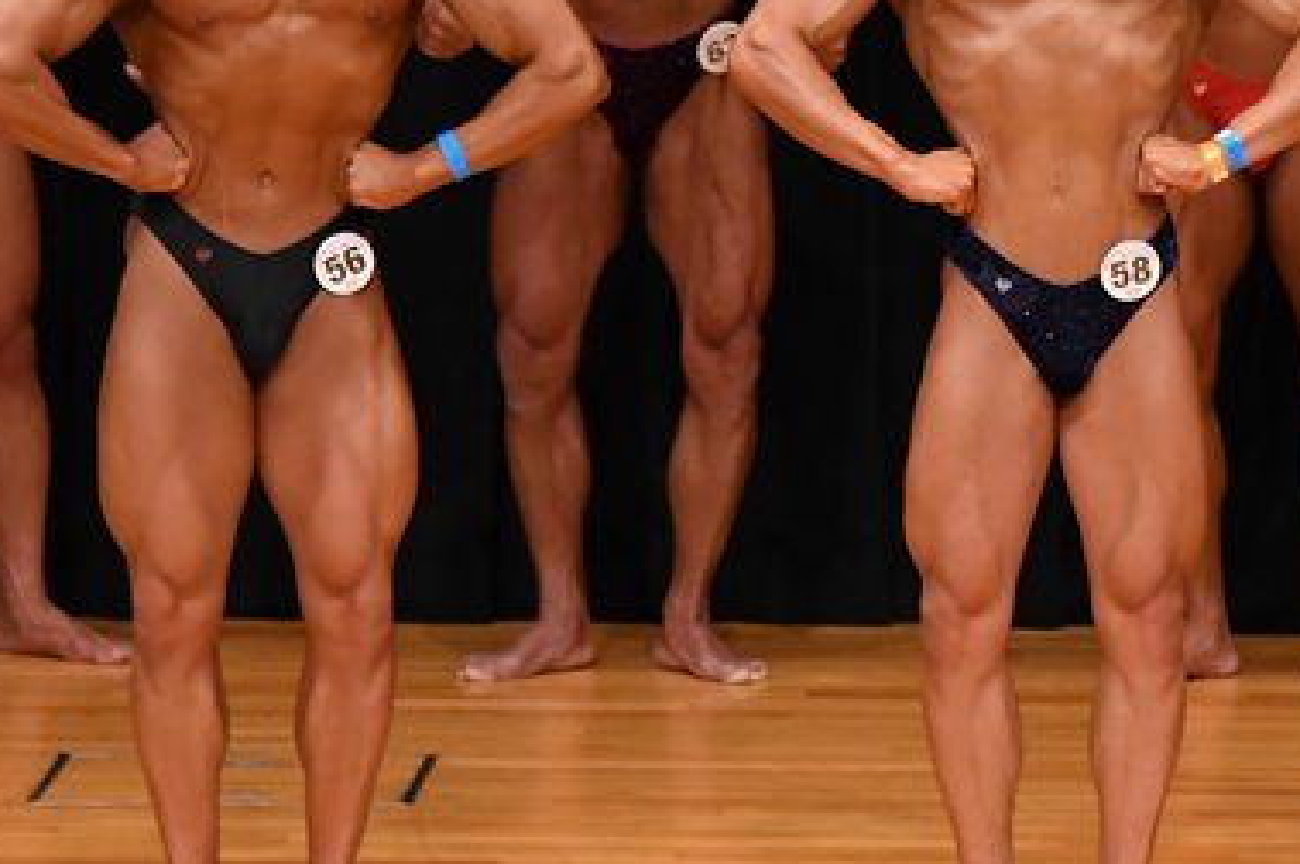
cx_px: 1031
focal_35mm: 522
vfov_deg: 2.6
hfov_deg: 4.0
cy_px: 219
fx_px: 18833
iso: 3200
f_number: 5.6
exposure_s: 1/400
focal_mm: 170
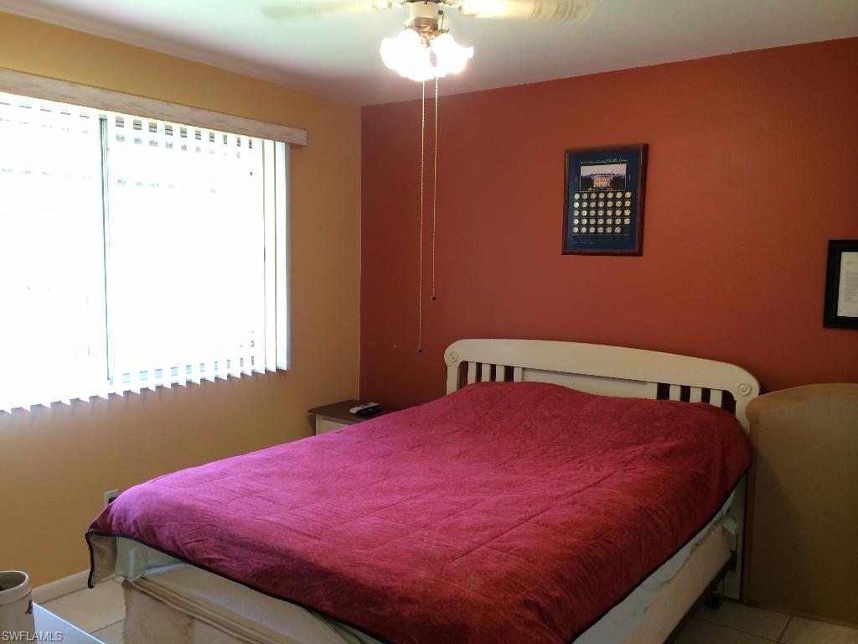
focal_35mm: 30
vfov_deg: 46.8
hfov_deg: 60.0
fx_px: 744
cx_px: 429
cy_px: 322
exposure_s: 1/30
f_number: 2.2
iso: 100
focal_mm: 4.12
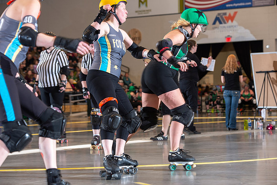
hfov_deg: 20.4
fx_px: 770
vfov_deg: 13.7
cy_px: 92
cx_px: 138
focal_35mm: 100
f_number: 5.6
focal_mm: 100
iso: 640
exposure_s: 1/160
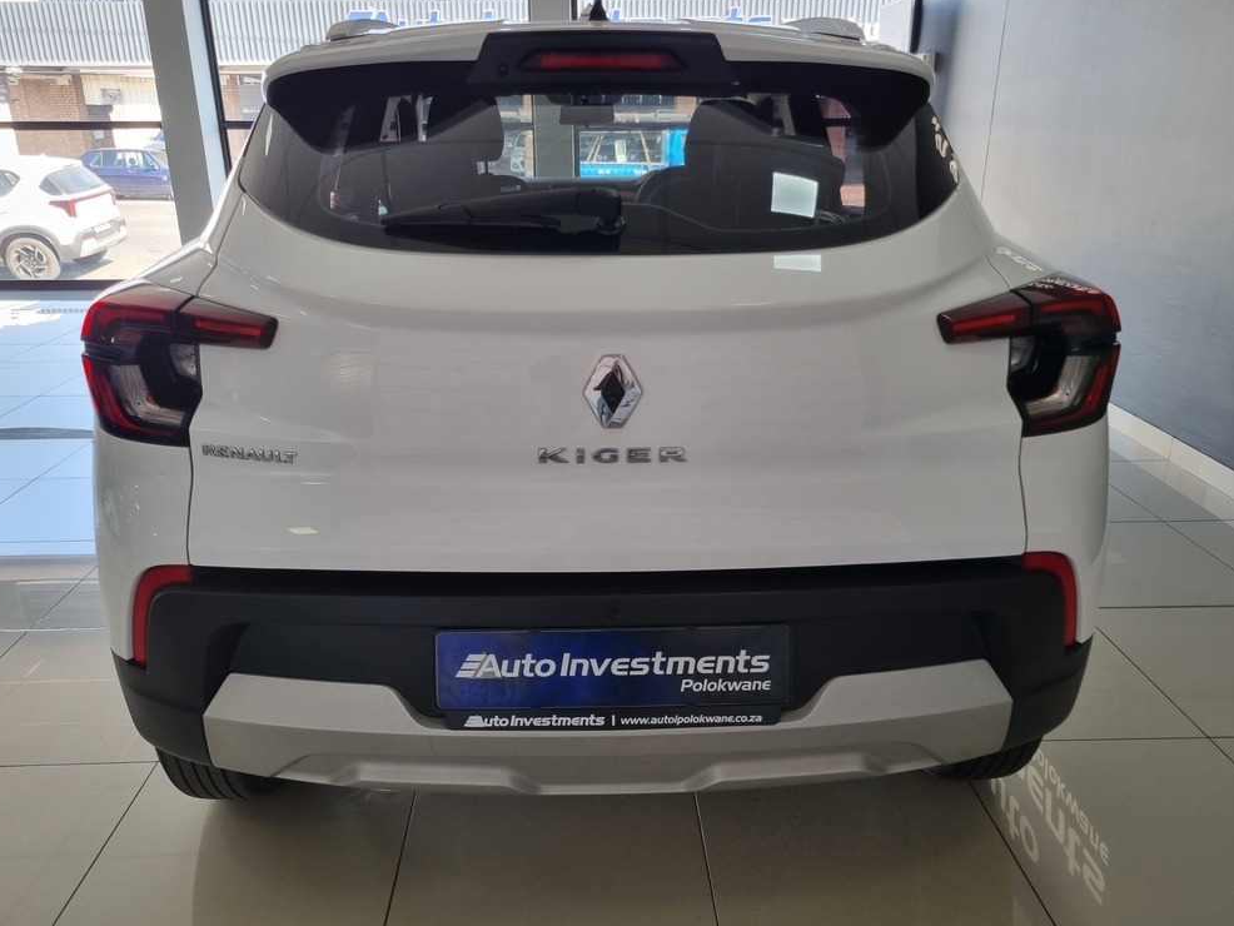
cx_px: 601
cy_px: 455
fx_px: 963
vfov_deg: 51.4
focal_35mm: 27
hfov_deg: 65.3
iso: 50
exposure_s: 1/100
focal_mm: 5.4
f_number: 1.8
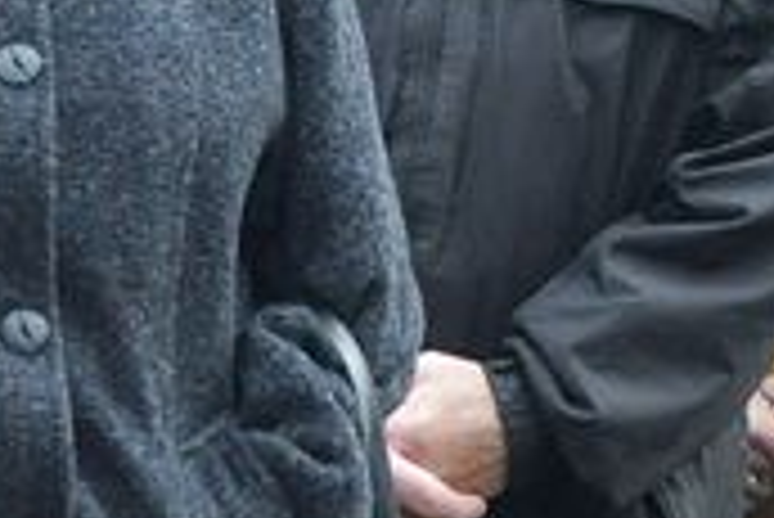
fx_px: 9231
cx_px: 338
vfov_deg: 3.2
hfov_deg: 4.8
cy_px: -11
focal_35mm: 429
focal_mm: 58
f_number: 5
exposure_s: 1/250
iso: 1600
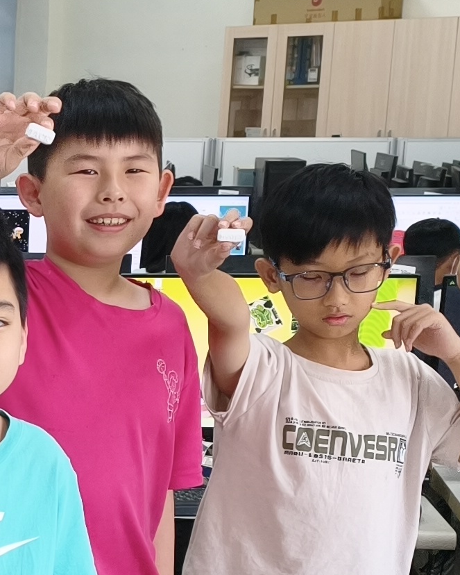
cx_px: -355
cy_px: 535
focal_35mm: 111
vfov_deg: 17.0
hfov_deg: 12.7
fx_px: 1888
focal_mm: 6.45
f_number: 1.62
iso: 160
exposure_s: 1/120
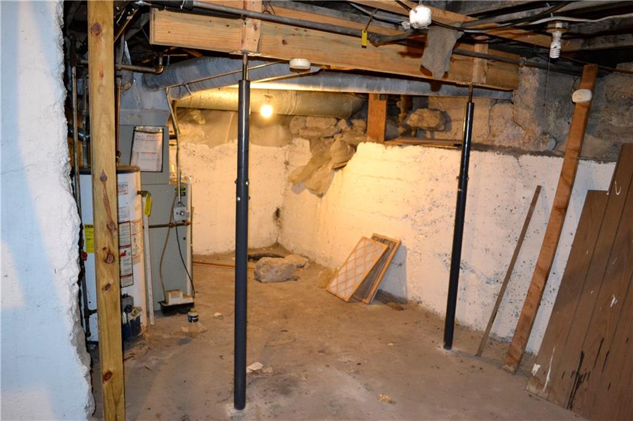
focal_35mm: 27
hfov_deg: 67.4
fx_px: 475
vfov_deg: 47.9
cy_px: 210
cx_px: 316
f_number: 3.5
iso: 2500
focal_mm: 18
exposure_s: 1/60
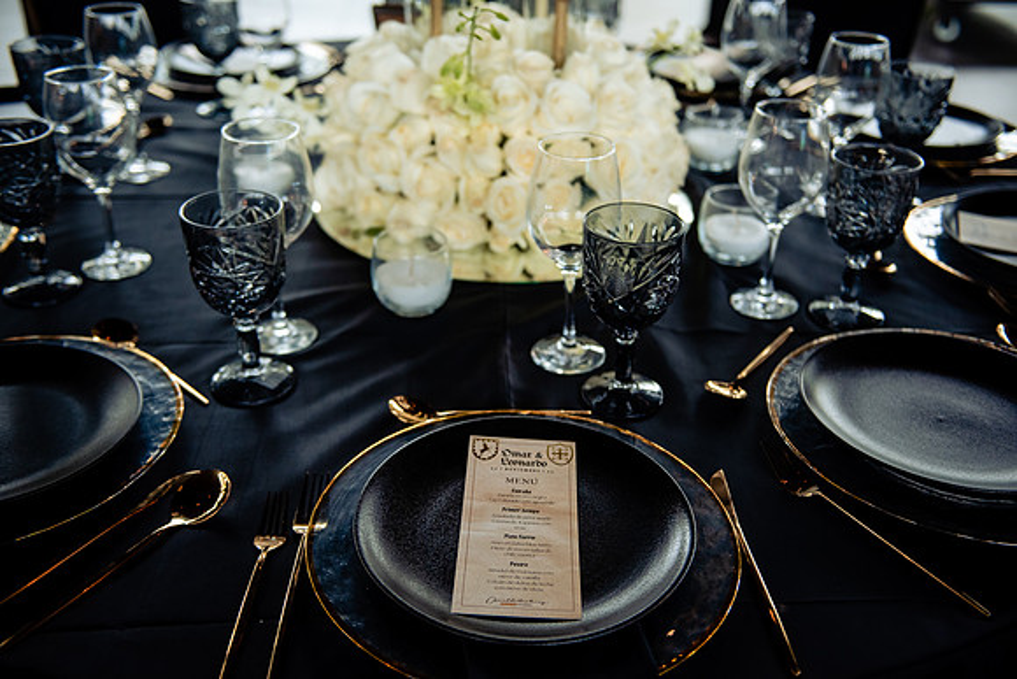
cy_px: 340
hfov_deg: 50.7
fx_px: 1074
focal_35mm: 38
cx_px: 508
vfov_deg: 35.1
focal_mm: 38
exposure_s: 1/125
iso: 1250
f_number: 2.8
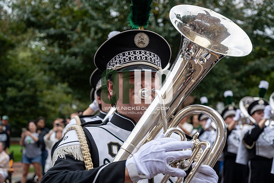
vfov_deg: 24.6
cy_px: 92
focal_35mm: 55
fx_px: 419
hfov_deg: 36.2
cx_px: 137
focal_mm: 55
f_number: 4
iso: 640
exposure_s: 1/1600
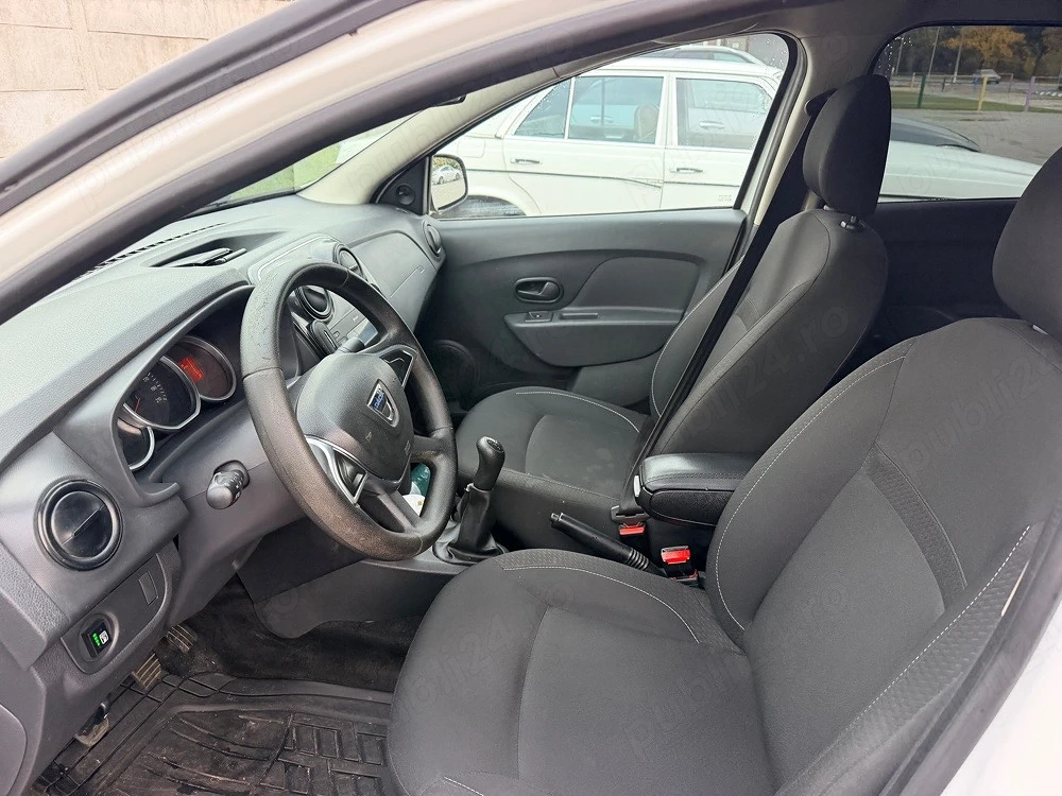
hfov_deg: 71.6
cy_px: 398
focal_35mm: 24
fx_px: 736
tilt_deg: -23.4
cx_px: 531
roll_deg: -0.8
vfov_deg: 56.8
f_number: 1.78
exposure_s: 1/142
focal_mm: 6.76
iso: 200
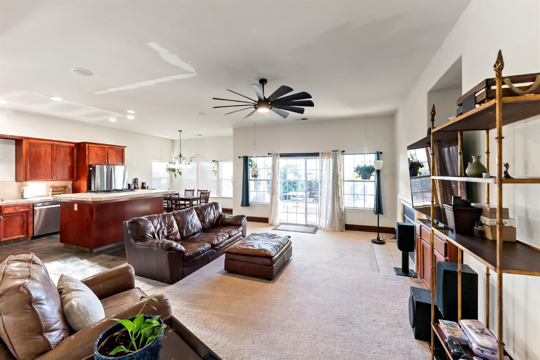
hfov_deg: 104.3
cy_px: 180
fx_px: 210
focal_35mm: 14
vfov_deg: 81.2
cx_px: 270
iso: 1250
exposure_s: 1/160
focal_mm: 14
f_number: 3.5
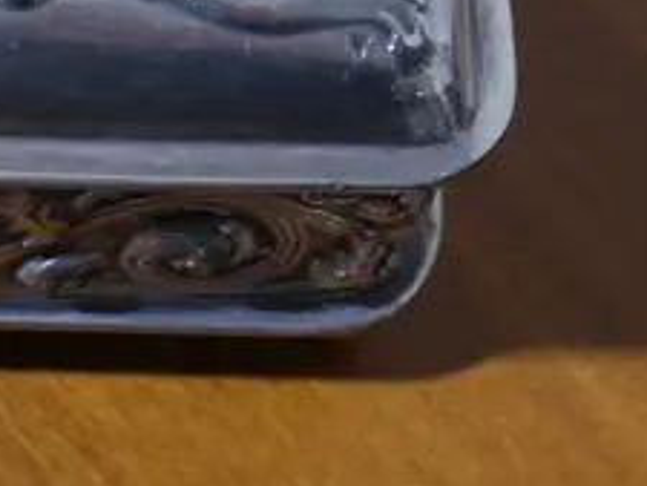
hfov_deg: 10.3
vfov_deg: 8.2
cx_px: -483
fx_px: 3404
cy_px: 174
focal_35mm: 182
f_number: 5
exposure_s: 1/60
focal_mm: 20
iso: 800
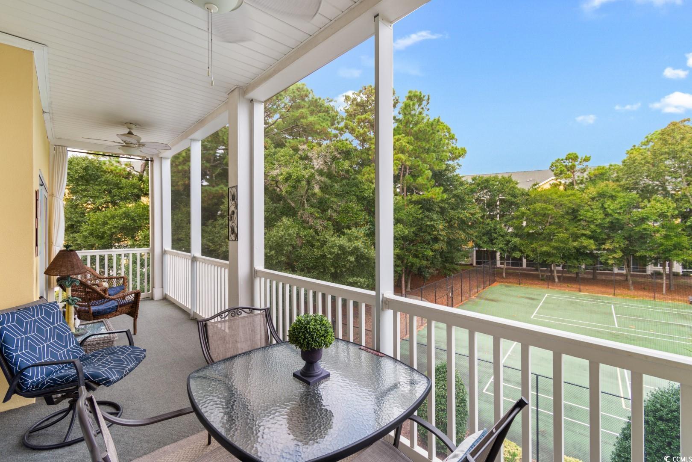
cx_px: 346
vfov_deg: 77.3
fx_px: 288
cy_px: 231
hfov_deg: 100.4
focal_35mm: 15
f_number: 4.5
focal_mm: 10
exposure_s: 1/80
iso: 100
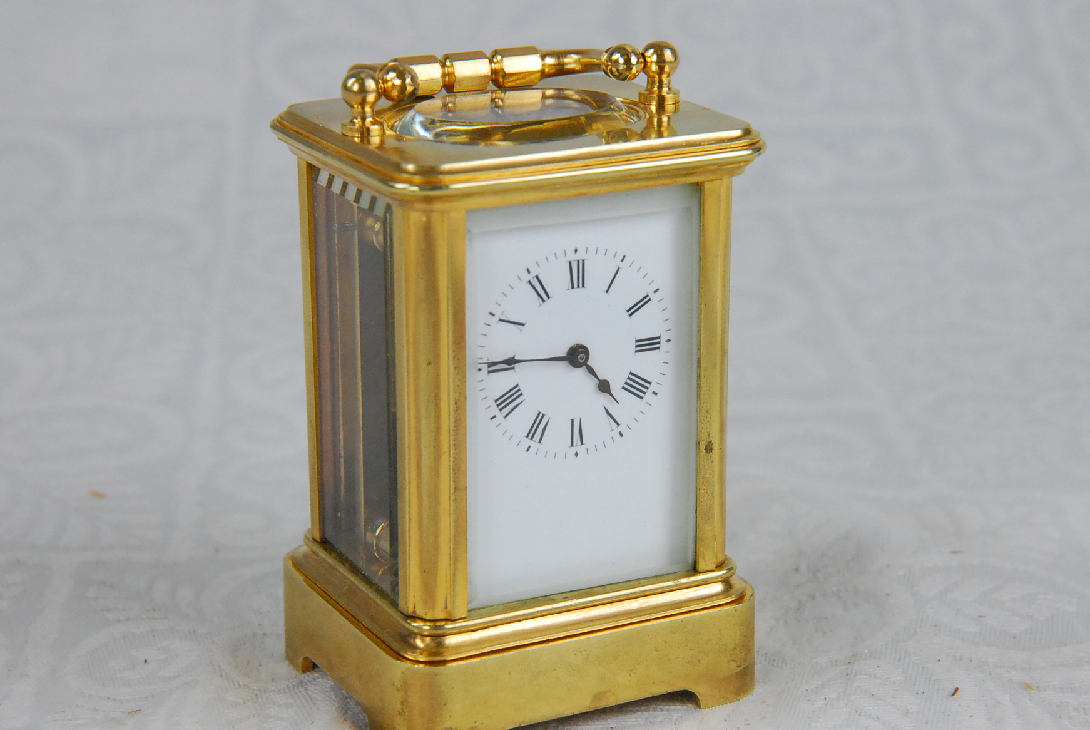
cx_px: 571
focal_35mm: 80
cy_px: 386
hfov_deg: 25.3
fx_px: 2425
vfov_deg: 17.1
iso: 1250
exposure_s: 1/640
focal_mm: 48
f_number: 13
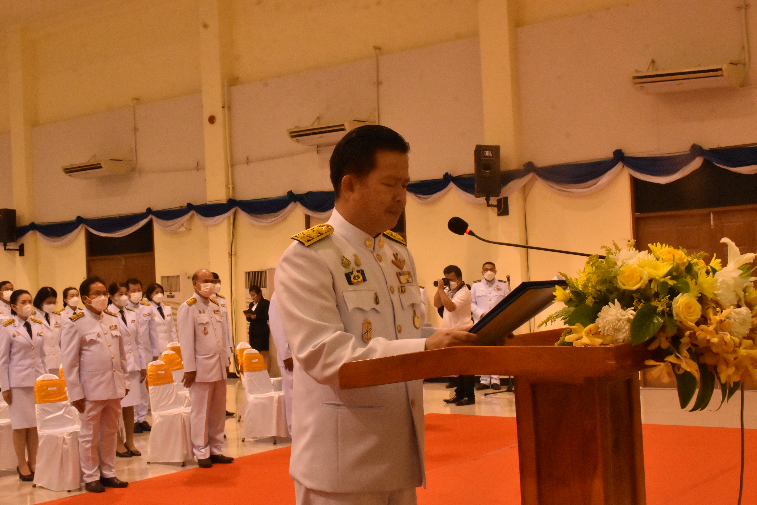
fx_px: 1030
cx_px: 378
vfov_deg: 27.5
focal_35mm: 49
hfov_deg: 40.3
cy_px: 253
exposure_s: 1/20
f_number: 18
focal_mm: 32
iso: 3200
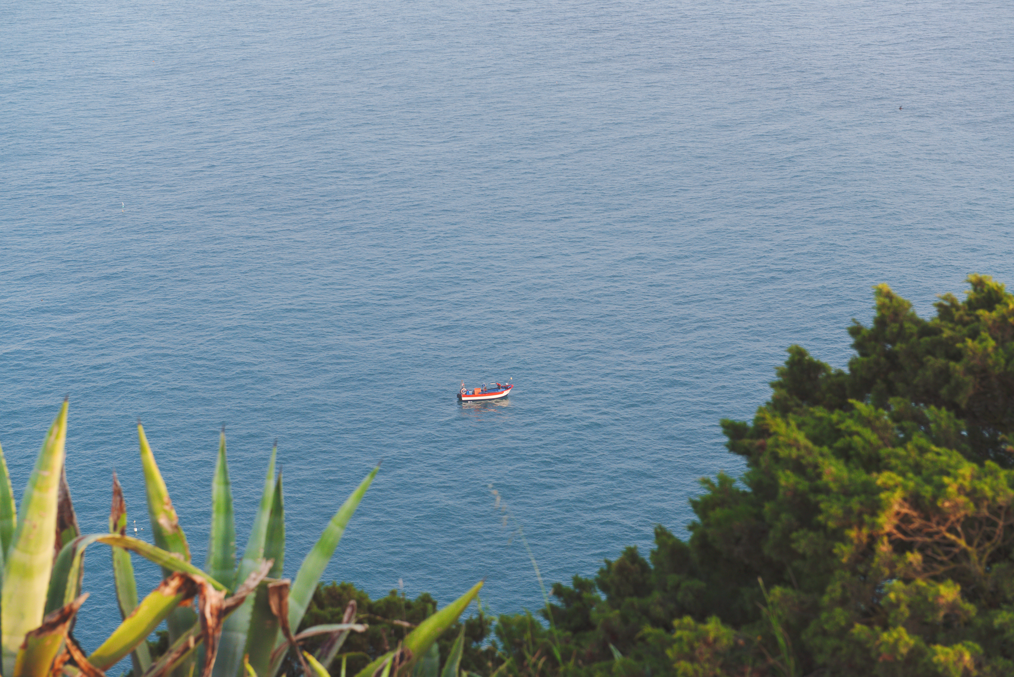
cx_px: 507
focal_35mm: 70
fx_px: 1973
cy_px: 338
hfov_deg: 28.8
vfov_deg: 19.5
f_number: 7.1
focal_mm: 70
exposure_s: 1/200
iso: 720
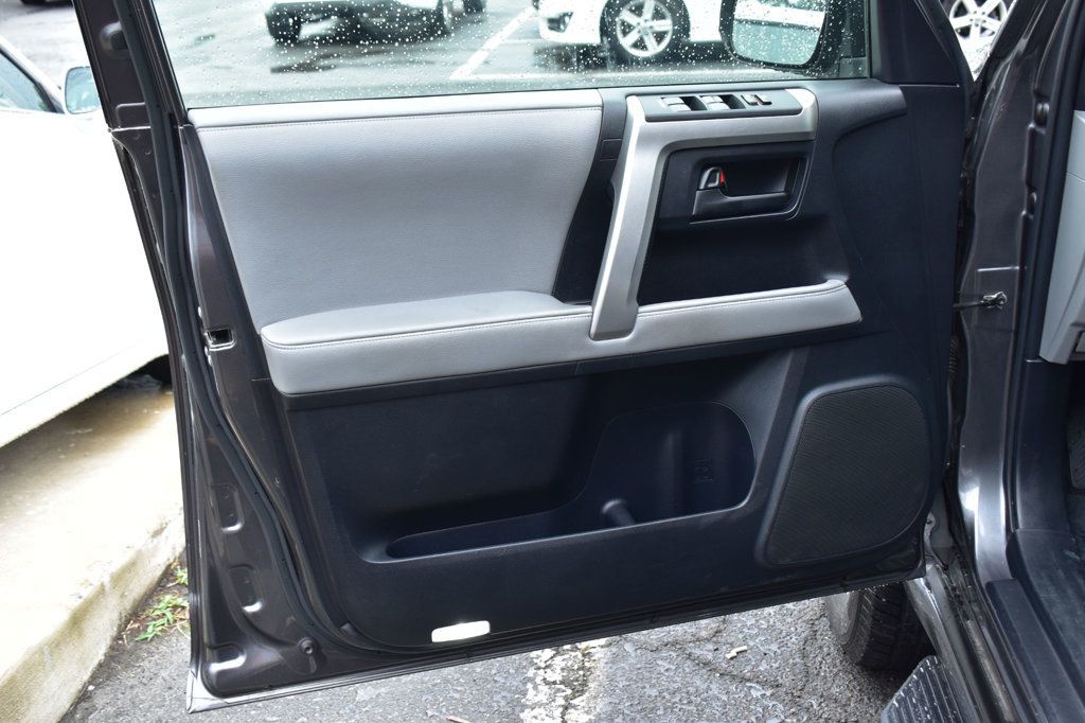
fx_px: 1265
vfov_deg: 31.9
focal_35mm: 42
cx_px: 542
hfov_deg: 46.4
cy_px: 362
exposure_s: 1/20
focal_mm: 28
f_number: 6.3
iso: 400
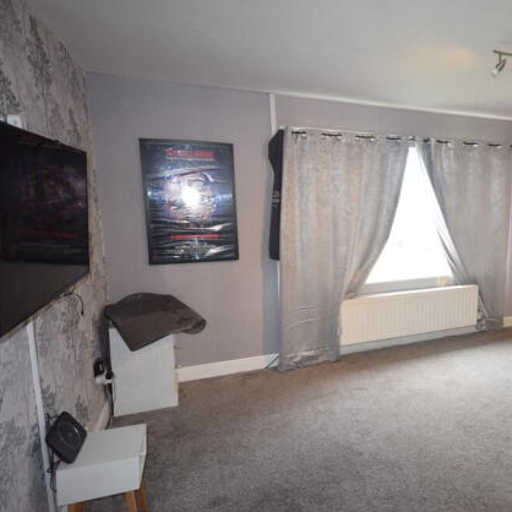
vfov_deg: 65.0
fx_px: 402
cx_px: 386
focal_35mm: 24
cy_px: 255
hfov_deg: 61.3
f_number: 5.6
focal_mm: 12
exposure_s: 1/125
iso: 800
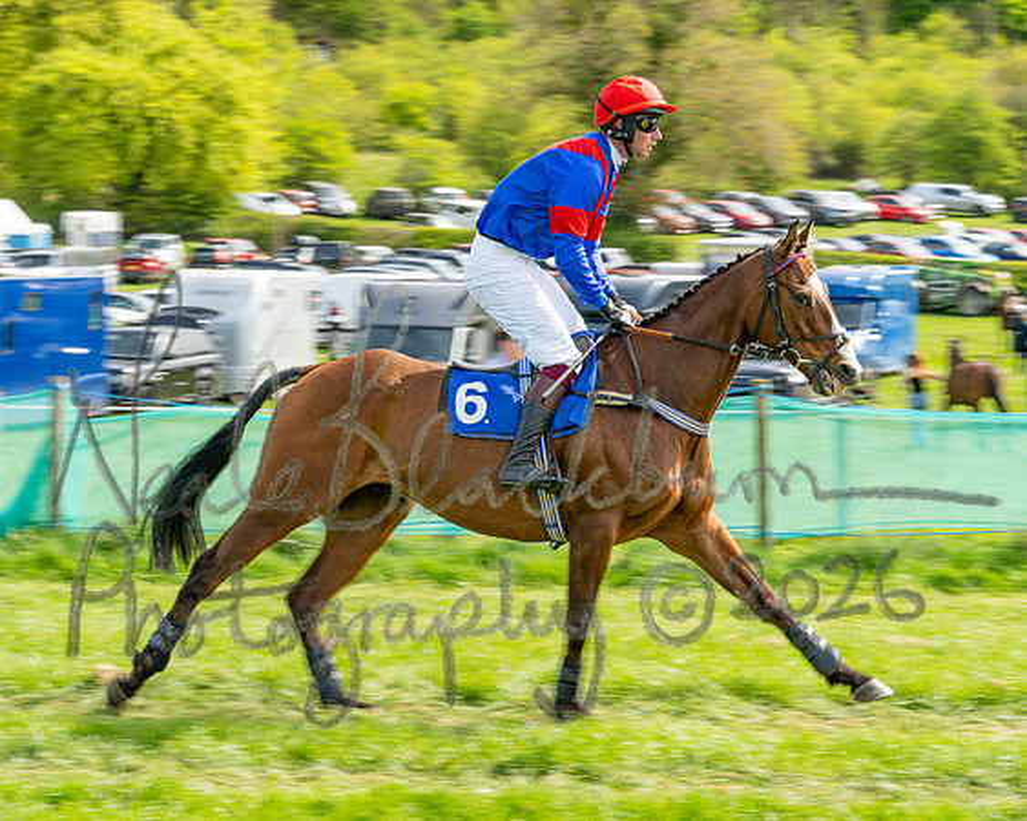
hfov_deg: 16.3
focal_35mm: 118
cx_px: 411
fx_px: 3592
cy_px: 387
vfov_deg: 13.0
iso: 100
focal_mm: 87
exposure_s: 1/160
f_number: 9
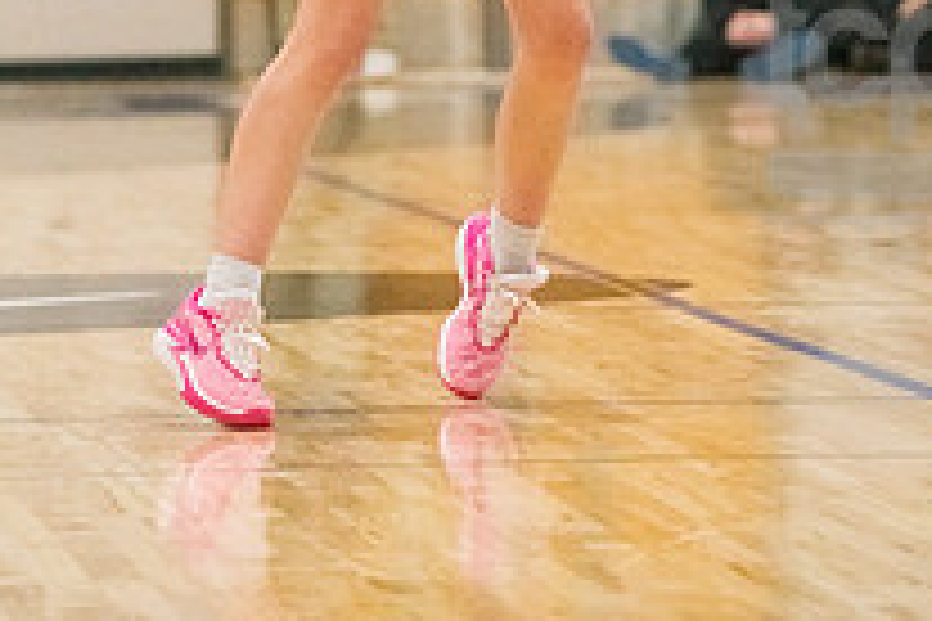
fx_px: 10407
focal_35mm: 402
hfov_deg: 5.1
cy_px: -382
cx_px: 378
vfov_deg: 3.4
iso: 10000
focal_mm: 185
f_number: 4.5
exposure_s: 1/1600
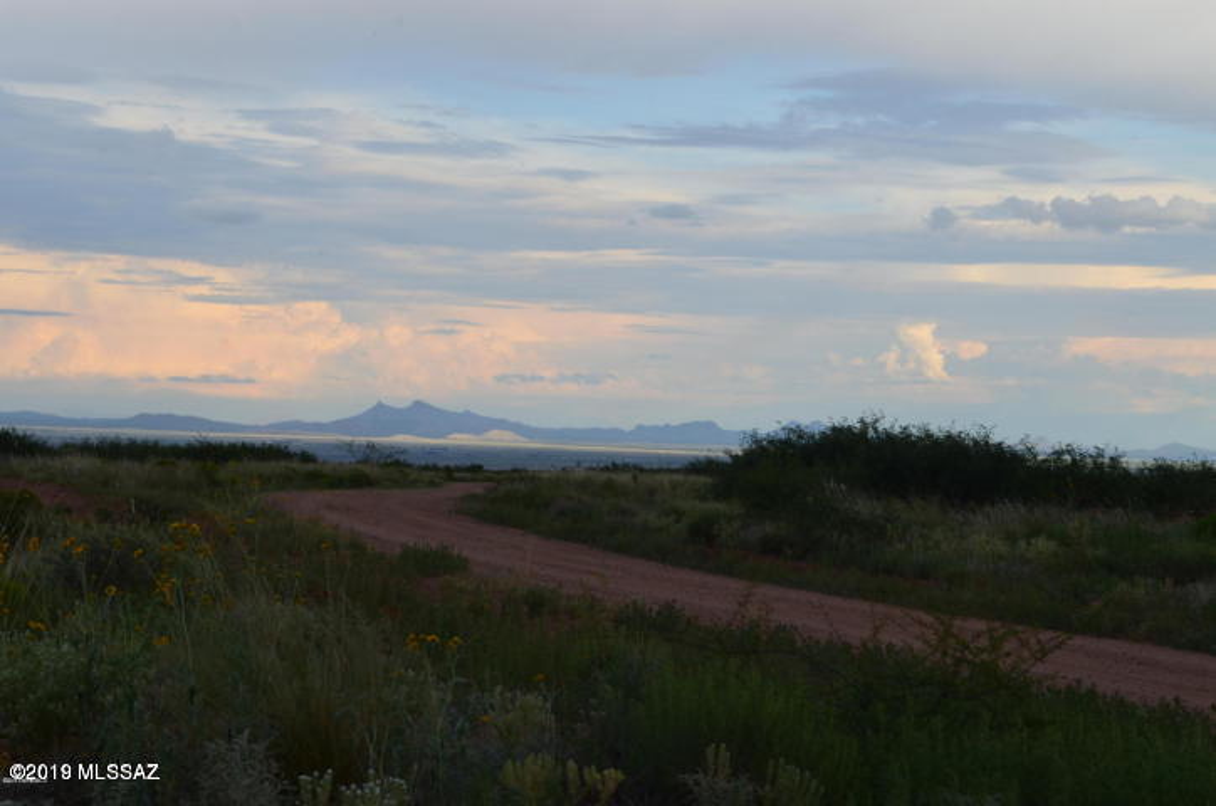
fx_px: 2782
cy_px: 403
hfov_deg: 24.7
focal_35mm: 82
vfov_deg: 16.5
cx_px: 608
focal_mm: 55
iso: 200
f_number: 11
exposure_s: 1/100
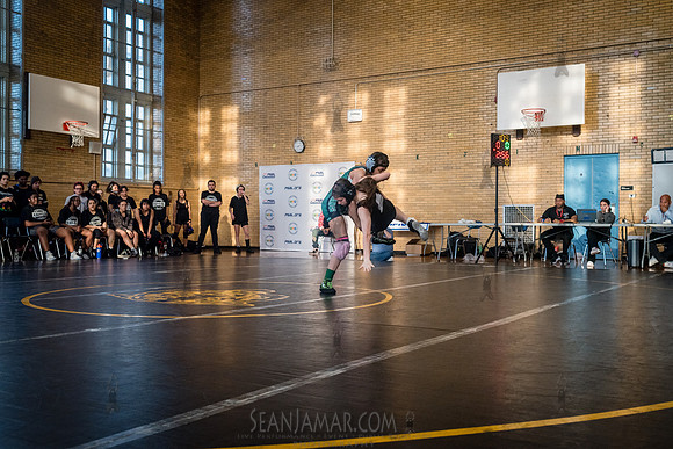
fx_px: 701
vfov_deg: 35.5
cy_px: 224
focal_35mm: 38
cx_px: 350
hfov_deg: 51.3
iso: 1600
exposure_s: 1/320
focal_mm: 35
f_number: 5
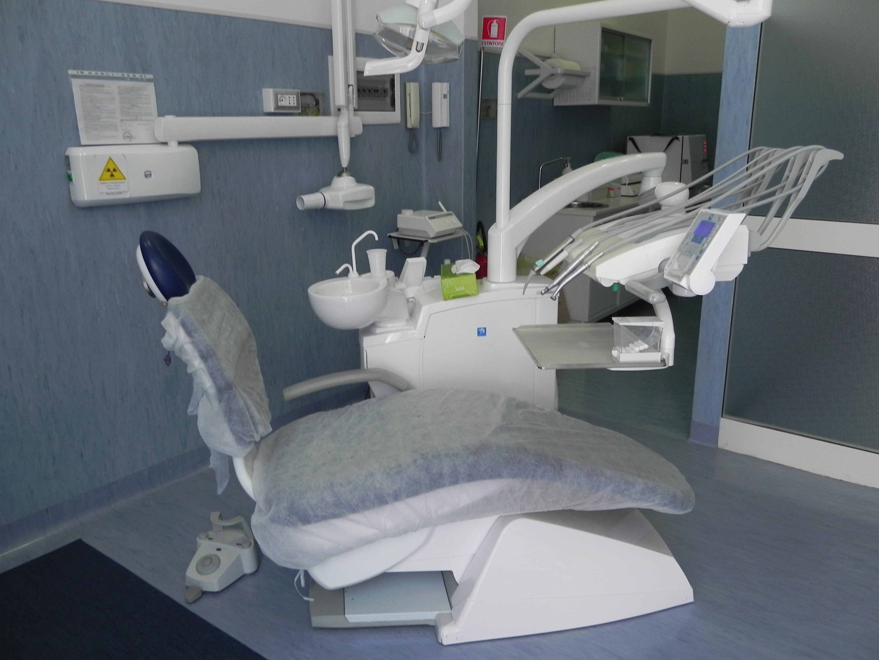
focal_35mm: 29
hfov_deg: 61.7
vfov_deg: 48.2
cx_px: 440
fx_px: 736
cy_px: 330
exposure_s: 1/63.2
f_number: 2.8
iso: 160
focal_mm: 5.2
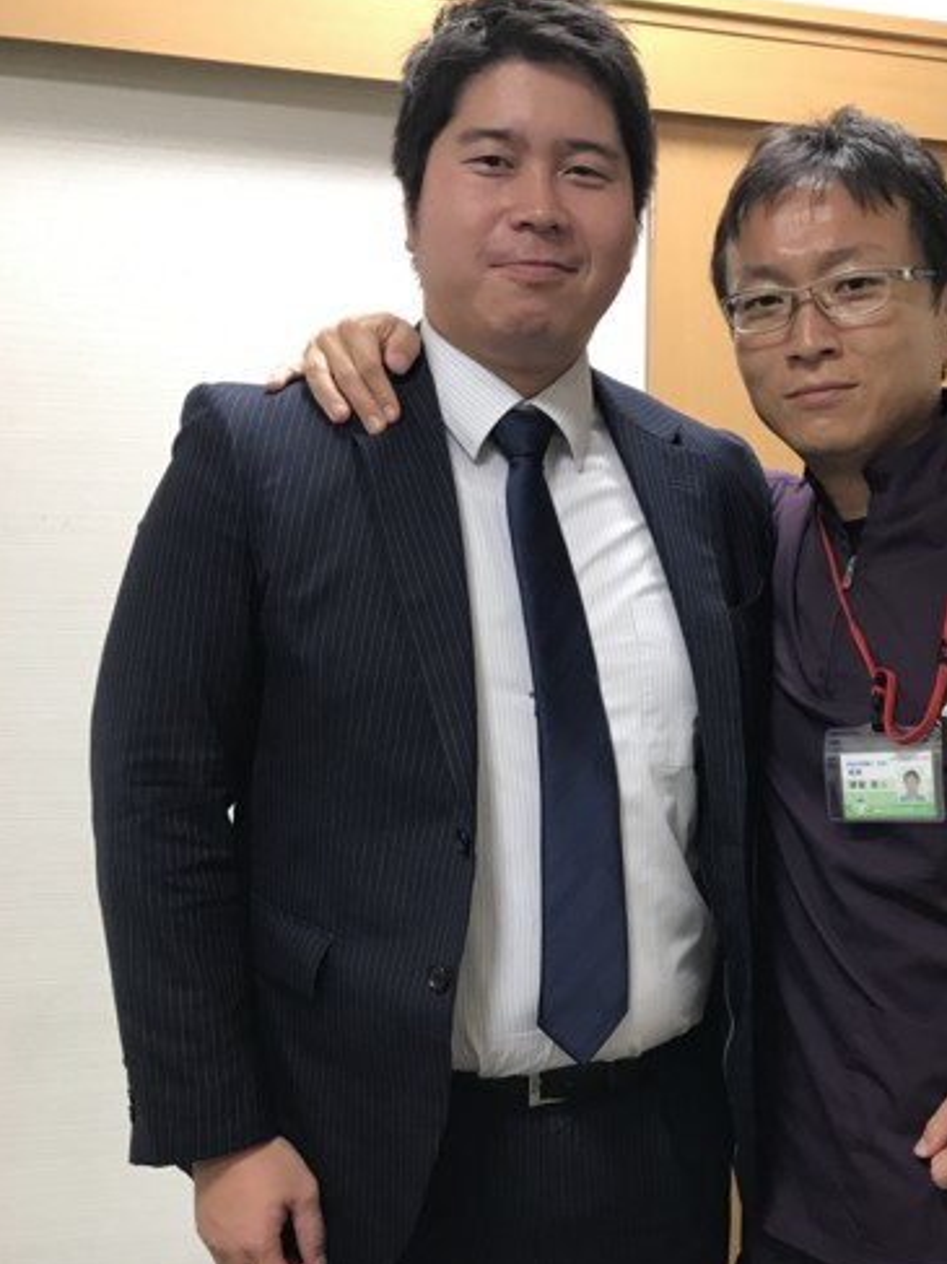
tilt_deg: -8.4
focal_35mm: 46
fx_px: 1679
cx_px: 732
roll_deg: -1.7
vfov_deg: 40.7
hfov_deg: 30.9
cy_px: 844
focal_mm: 3.99
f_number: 1.8
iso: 40
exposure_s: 1/20
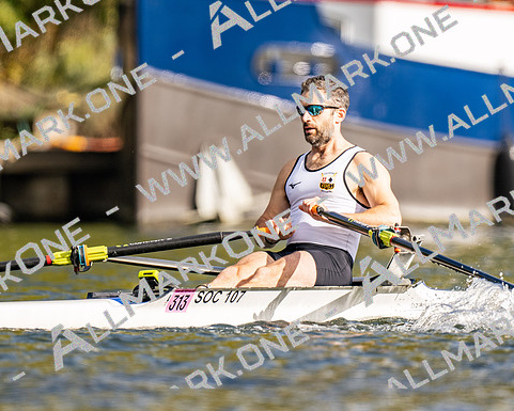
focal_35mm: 1019
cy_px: 206
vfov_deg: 1.5
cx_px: 268
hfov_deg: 1.9
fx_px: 15505
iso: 160
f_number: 4
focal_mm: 600
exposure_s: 1/2500
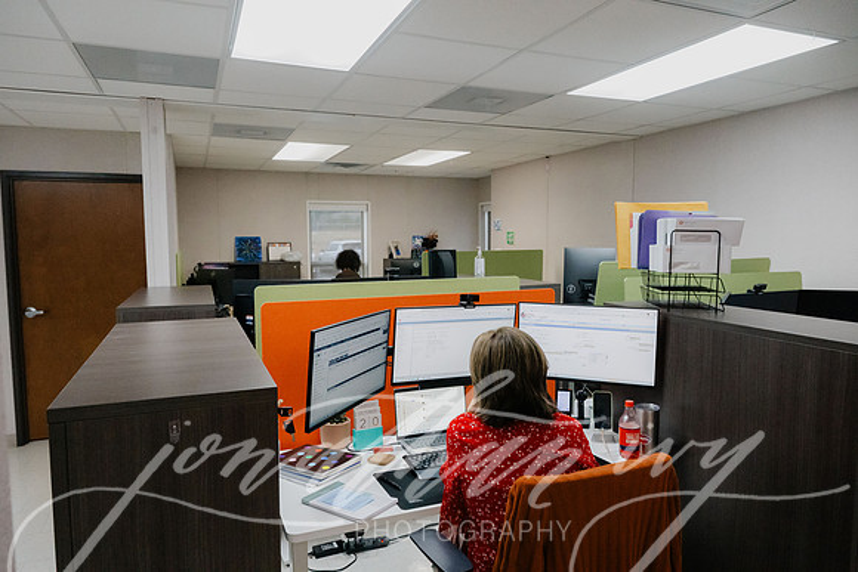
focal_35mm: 24
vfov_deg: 53.2
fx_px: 572
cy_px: 286
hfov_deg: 73.7
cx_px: 429
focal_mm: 24
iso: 7200
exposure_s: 1/250
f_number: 7.1
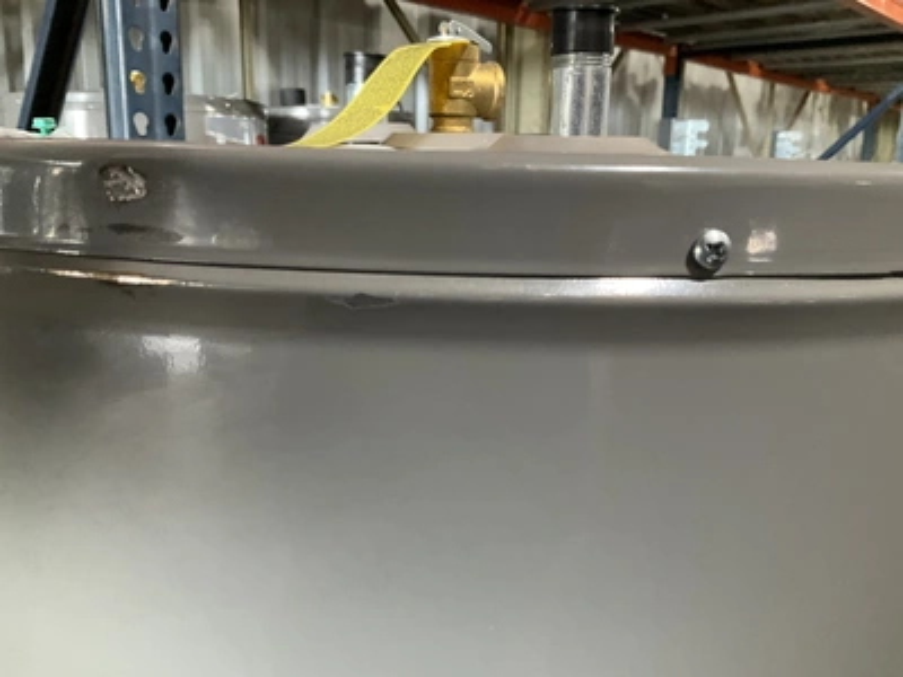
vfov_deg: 48.2
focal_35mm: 29
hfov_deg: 61.7
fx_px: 756
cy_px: 338
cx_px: 452
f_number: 1.8
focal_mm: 3
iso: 250
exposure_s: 1/60
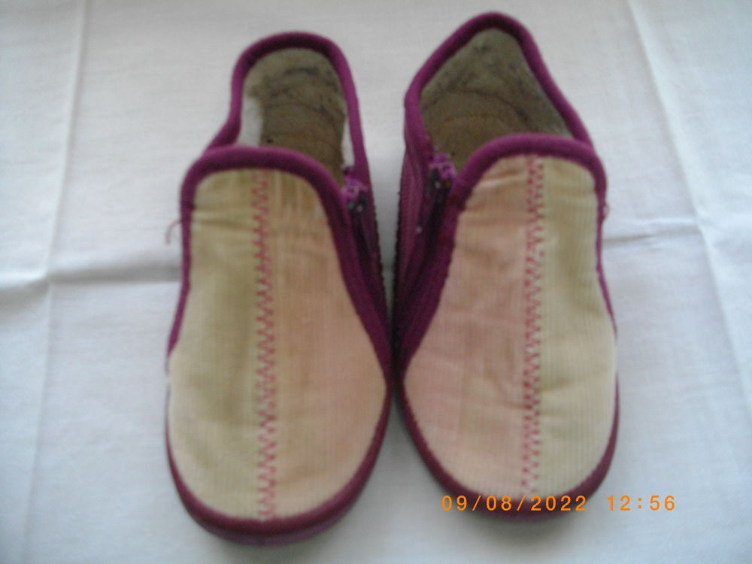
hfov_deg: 56.8
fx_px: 695
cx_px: 376
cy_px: 282
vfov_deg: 44.2
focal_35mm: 32
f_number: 2.9
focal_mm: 5.7
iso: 200
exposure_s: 1/60
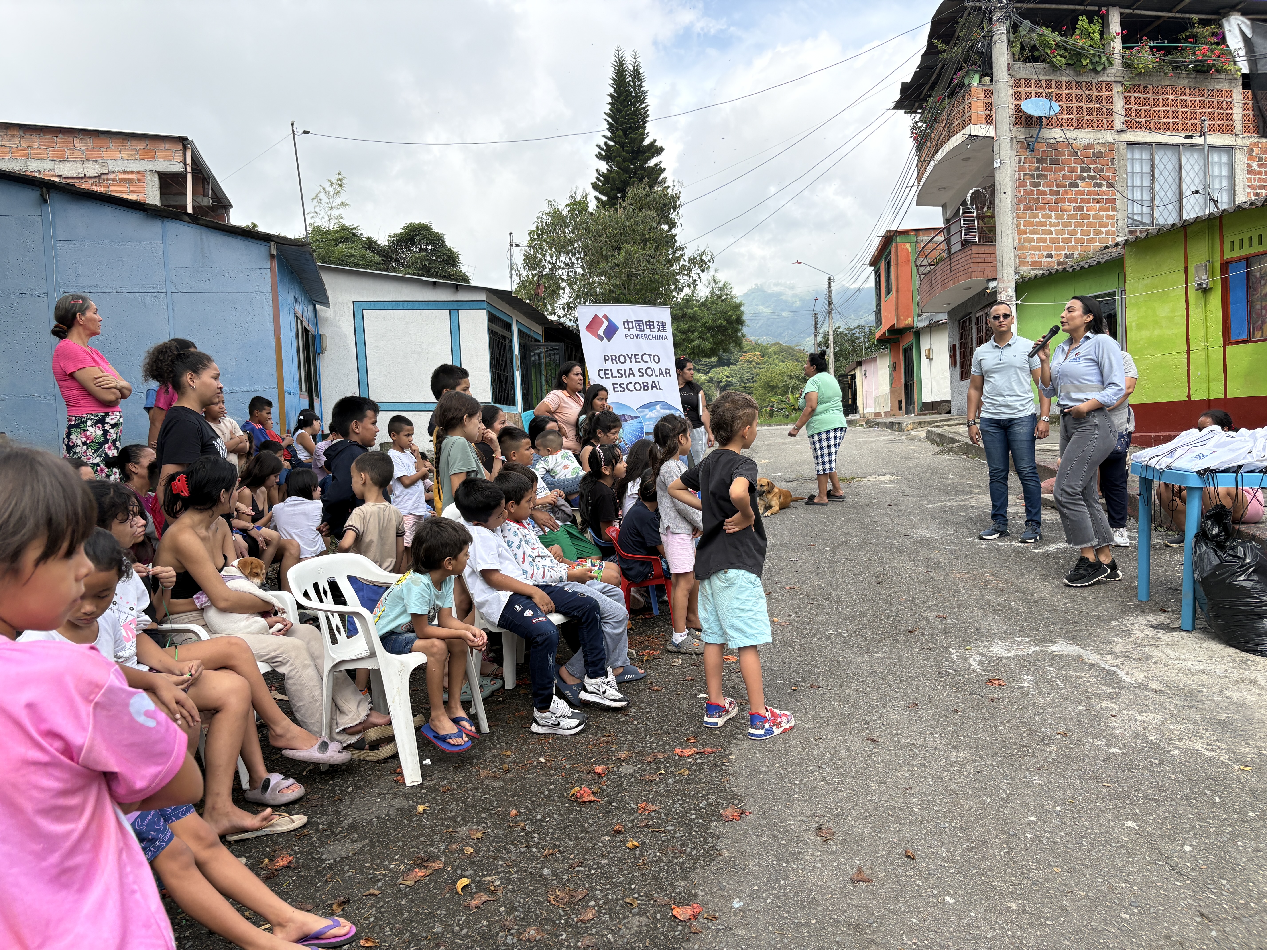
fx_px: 952
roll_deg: +3.1
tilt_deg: -2.2
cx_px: 634
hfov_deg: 67.3
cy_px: 475
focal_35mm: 26
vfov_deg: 53.1
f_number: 1.6
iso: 50
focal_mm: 5.96
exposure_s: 1/2141
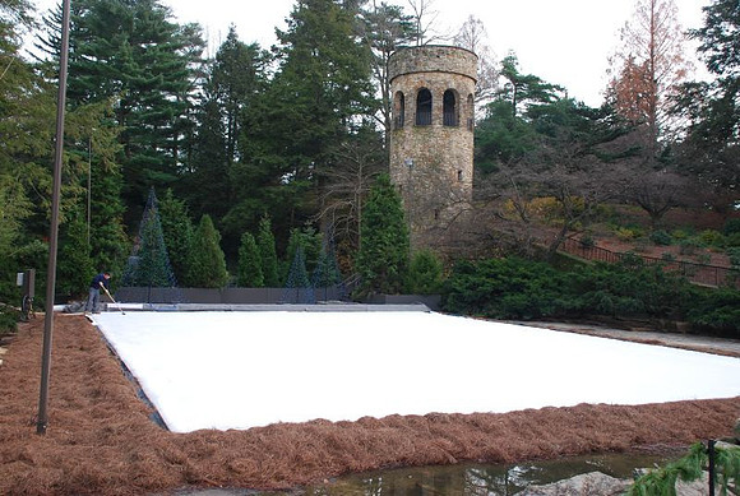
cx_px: 370
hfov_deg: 57.1
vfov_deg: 40.1
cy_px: 248
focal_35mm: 33
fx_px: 680
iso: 200
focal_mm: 22
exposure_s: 1/60
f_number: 5.6
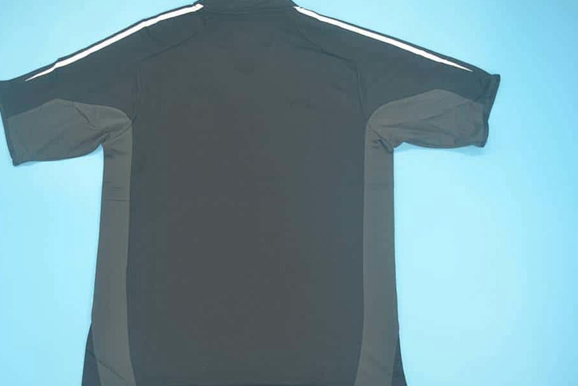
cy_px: 201
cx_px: 267
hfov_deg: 53.1
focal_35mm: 36
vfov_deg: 36.9
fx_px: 578
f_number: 3.8
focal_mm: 20
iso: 200
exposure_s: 1/60
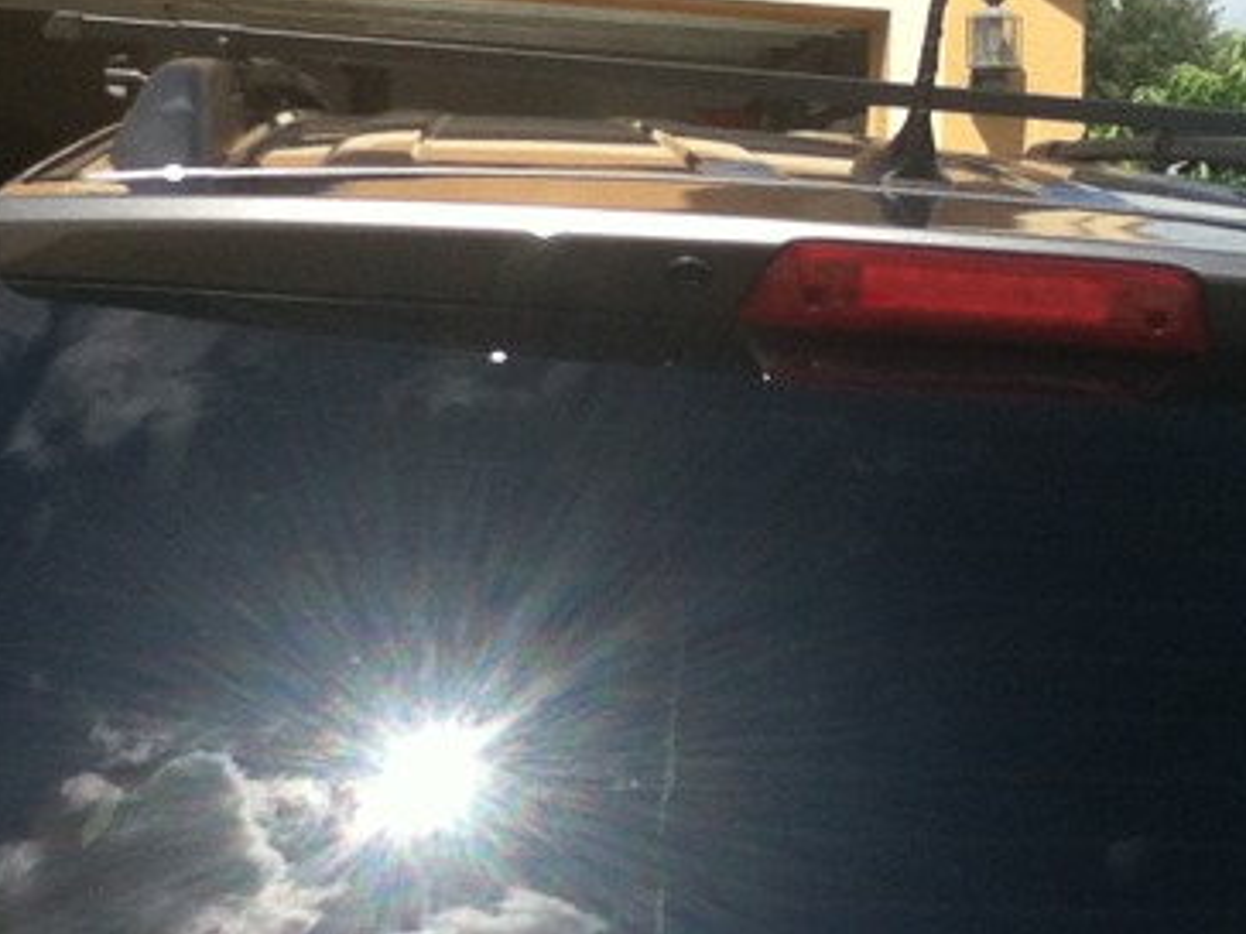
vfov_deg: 32.5
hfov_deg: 42.4
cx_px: 828
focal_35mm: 44
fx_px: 1584
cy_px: 296
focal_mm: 3.85
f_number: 2.4
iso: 80
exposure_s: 1/1127
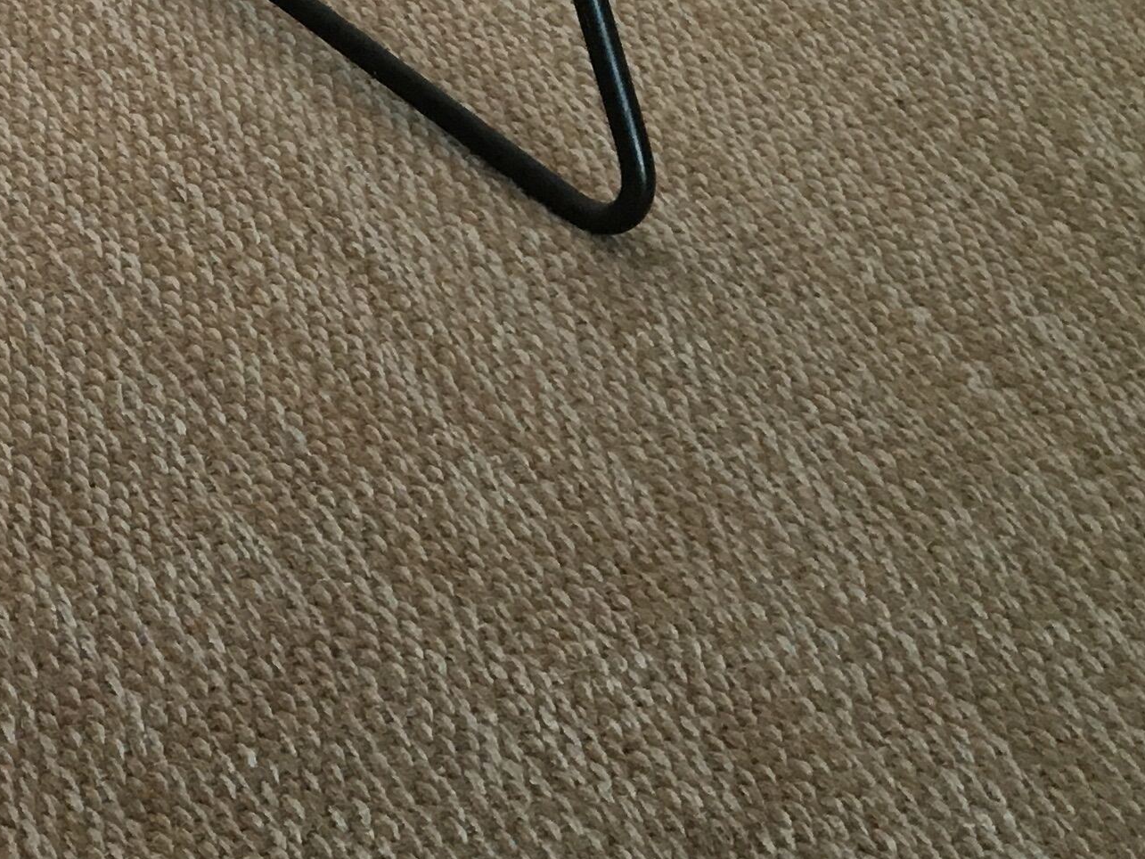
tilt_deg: -32.1
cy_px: -193
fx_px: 3010
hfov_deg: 19.6
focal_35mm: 91
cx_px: -391
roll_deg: -2.4
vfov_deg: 15.6
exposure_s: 1/33
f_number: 2.2
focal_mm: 4.15
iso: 80
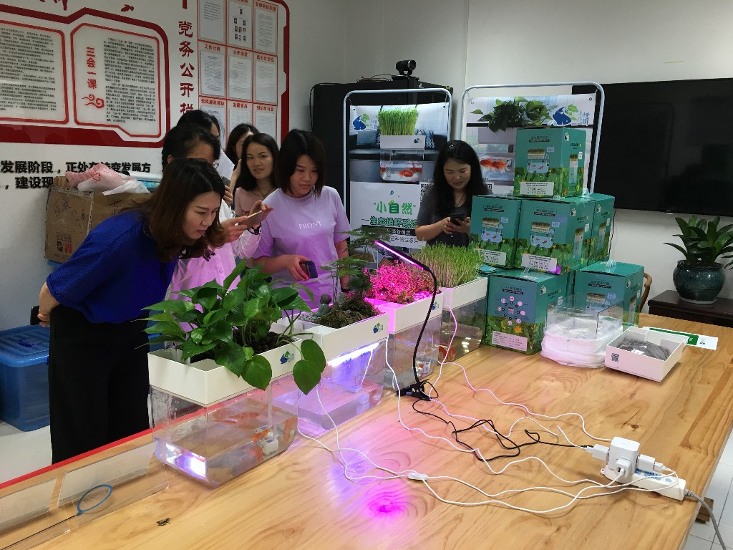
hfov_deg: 61.7
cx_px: 366
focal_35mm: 29
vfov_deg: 48.2
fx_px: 614
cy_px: 275
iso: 32
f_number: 2.2
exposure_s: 1/17
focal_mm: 4.15
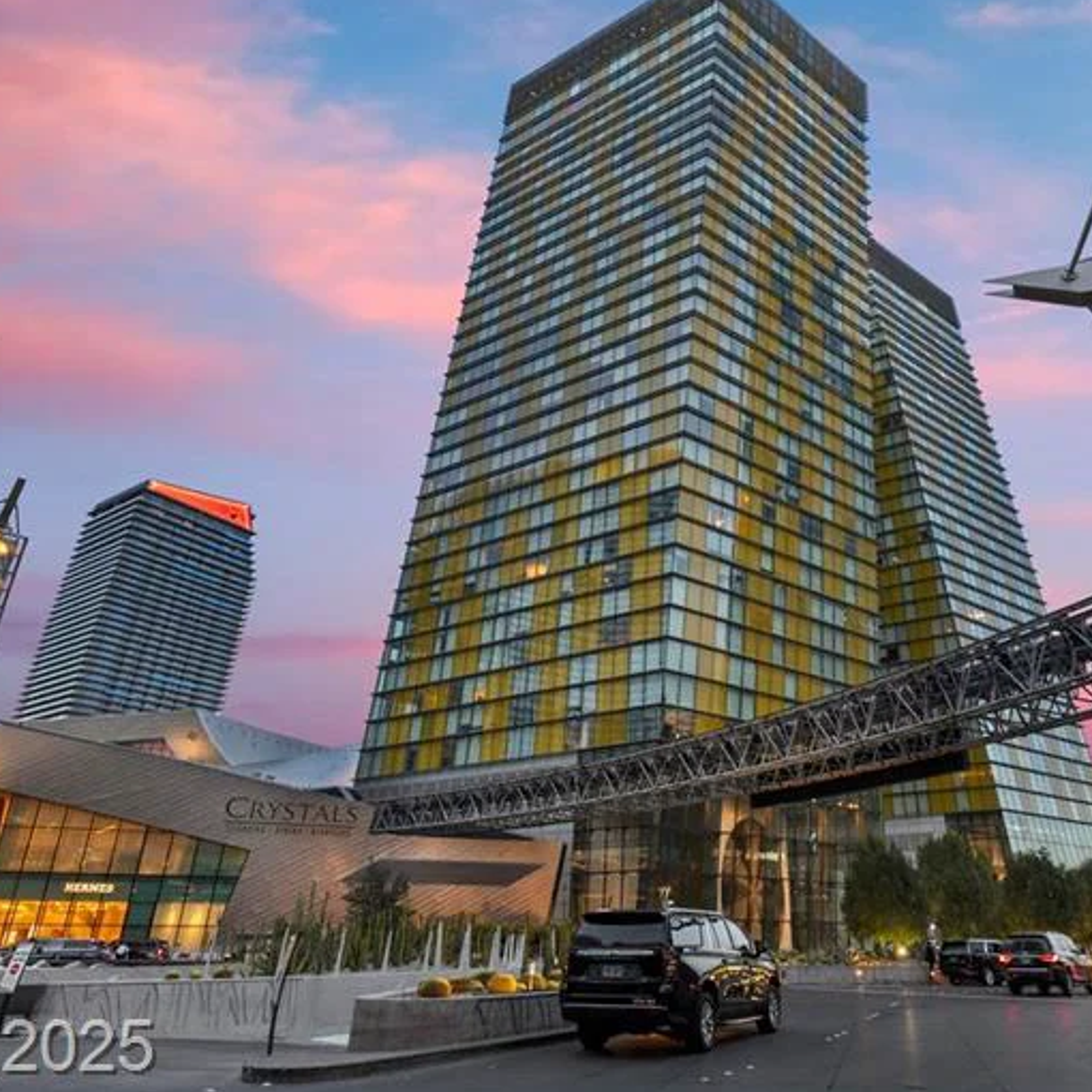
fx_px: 857
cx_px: 687
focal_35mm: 24
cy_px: 526
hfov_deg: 64.0
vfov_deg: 65.0
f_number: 7.1
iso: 320
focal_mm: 18
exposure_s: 1/3
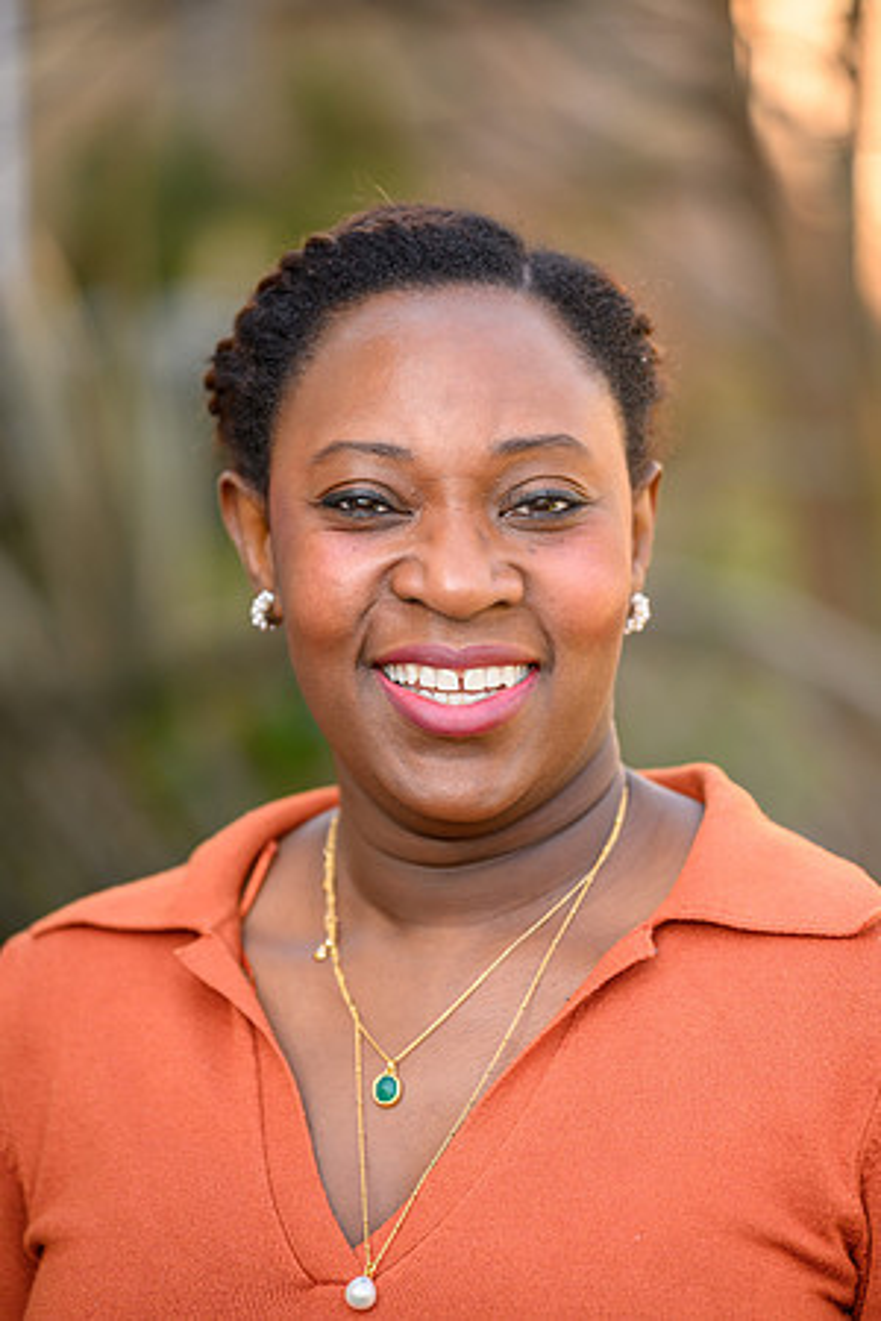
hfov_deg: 9.9
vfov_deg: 14.8
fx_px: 5102
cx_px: 440
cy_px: 660
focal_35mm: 139
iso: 360
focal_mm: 139
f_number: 2.8
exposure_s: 1/640
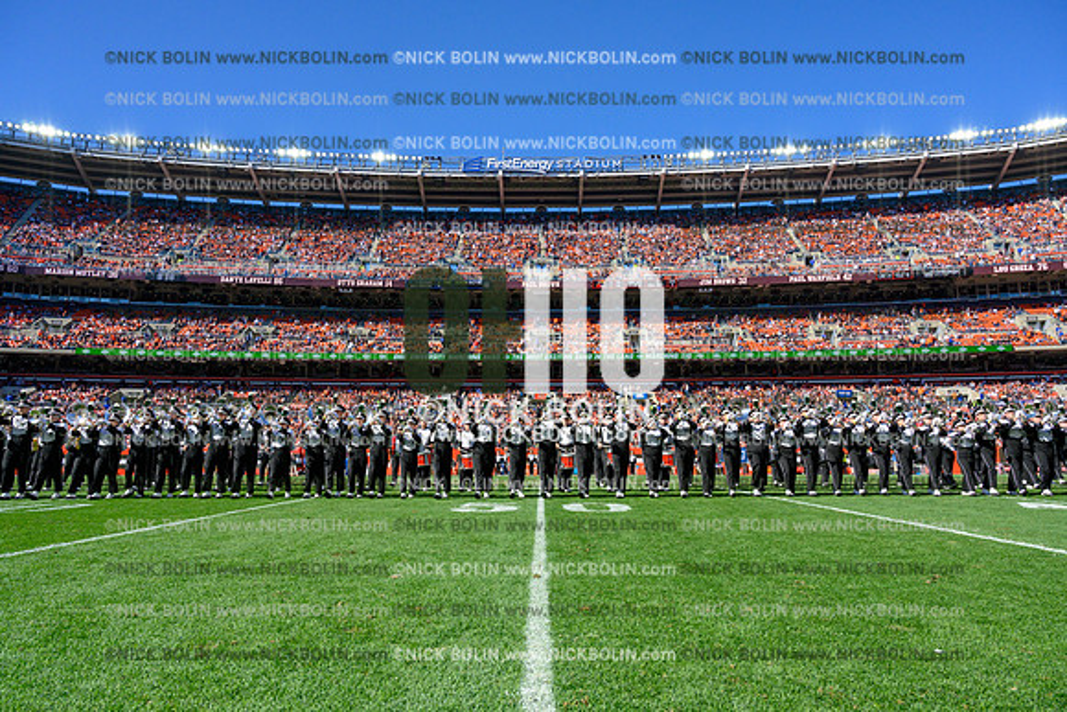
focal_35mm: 24
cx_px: 534
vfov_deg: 53.2
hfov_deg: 73.7
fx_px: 711
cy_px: 356
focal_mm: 24
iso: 1000
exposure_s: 1/3200
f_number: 8
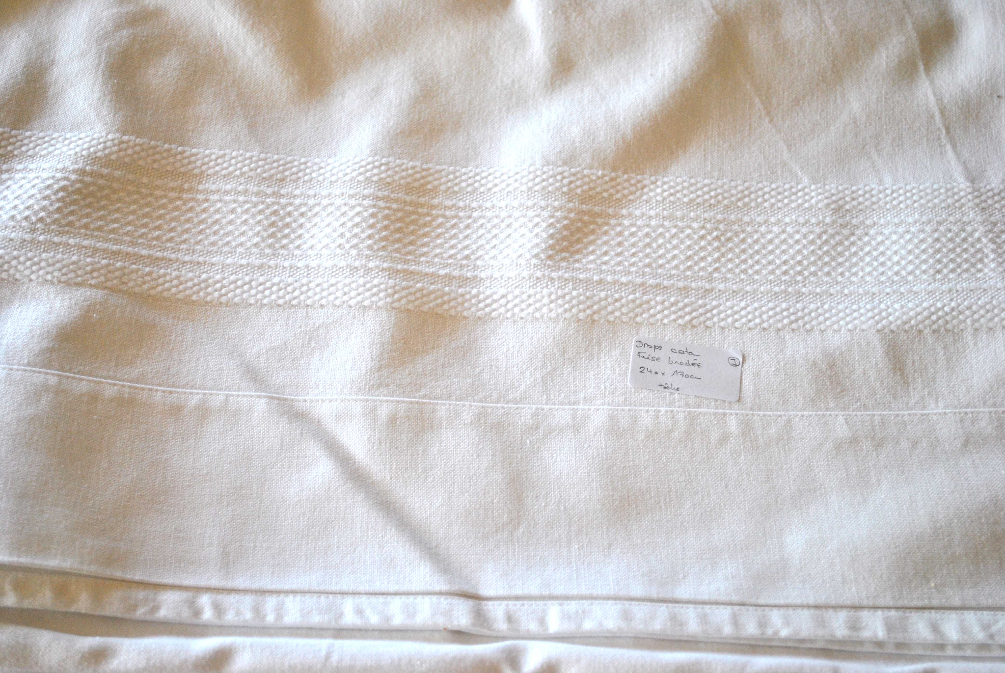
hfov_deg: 33.4
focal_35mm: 60
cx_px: 502
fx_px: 1677
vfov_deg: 22.7
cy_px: 336
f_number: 5.3
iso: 400
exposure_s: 1/50
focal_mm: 40
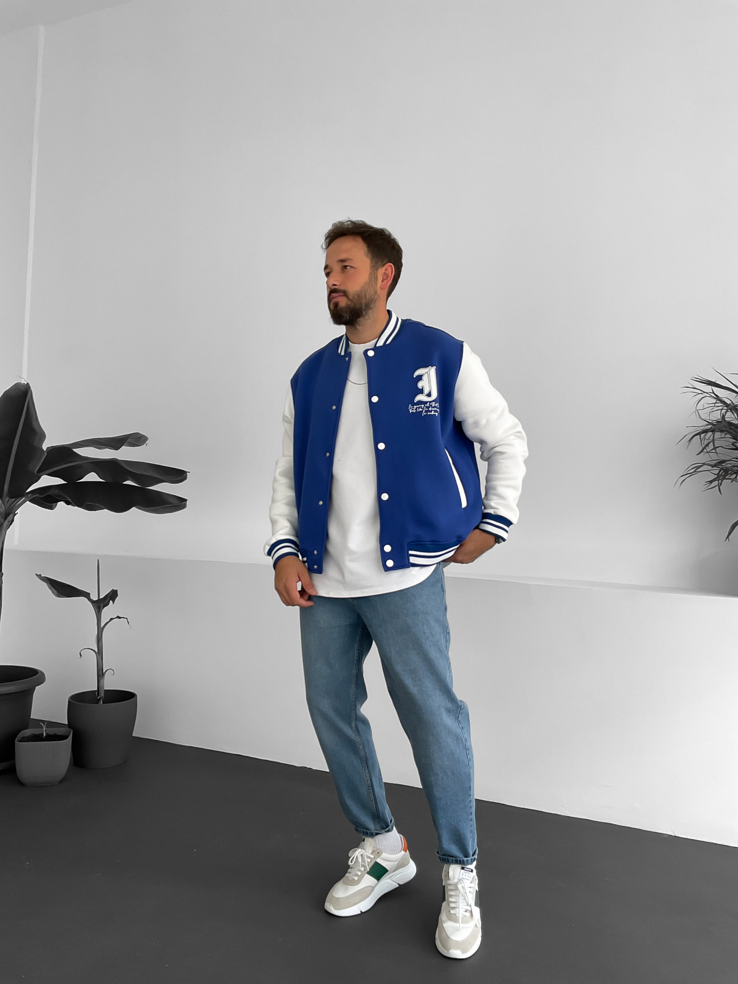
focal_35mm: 29
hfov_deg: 48.2
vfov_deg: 61.7
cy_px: 492
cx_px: 369
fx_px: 824
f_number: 1.8
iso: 32
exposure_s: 1/120
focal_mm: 3
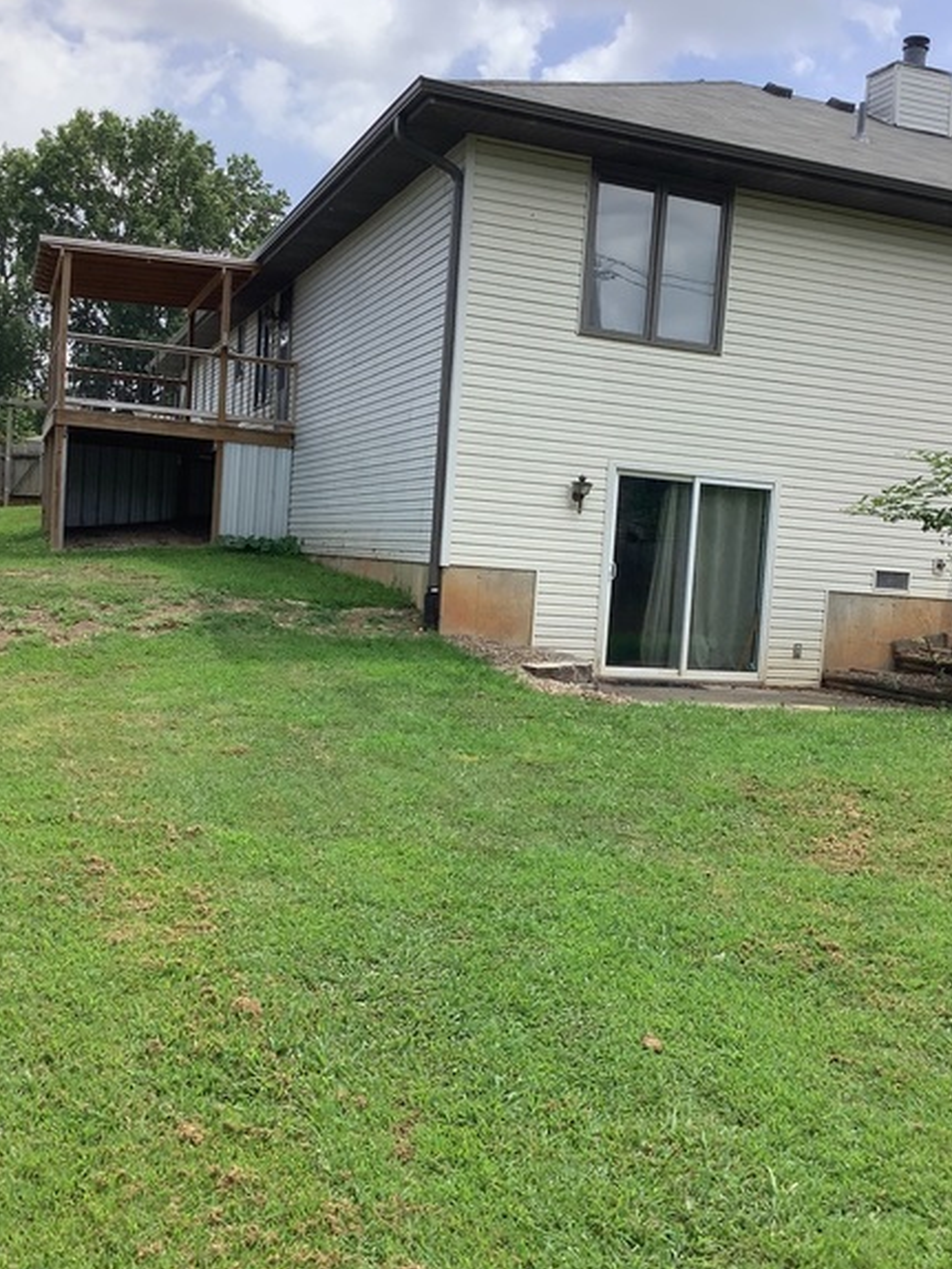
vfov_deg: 51.3
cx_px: 535
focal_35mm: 36
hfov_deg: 39.6
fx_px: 1319
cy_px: 629
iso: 25
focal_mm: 3.3
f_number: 2.4
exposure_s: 1/876
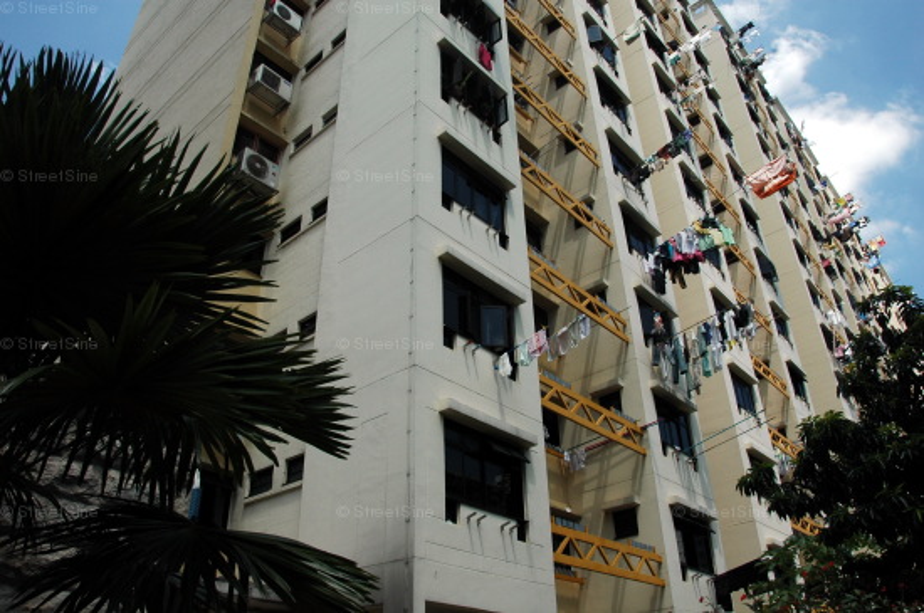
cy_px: 306
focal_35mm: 27
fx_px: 692
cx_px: 462
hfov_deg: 67.5
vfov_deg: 47.8
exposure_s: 1/400
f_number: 11
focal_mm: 18
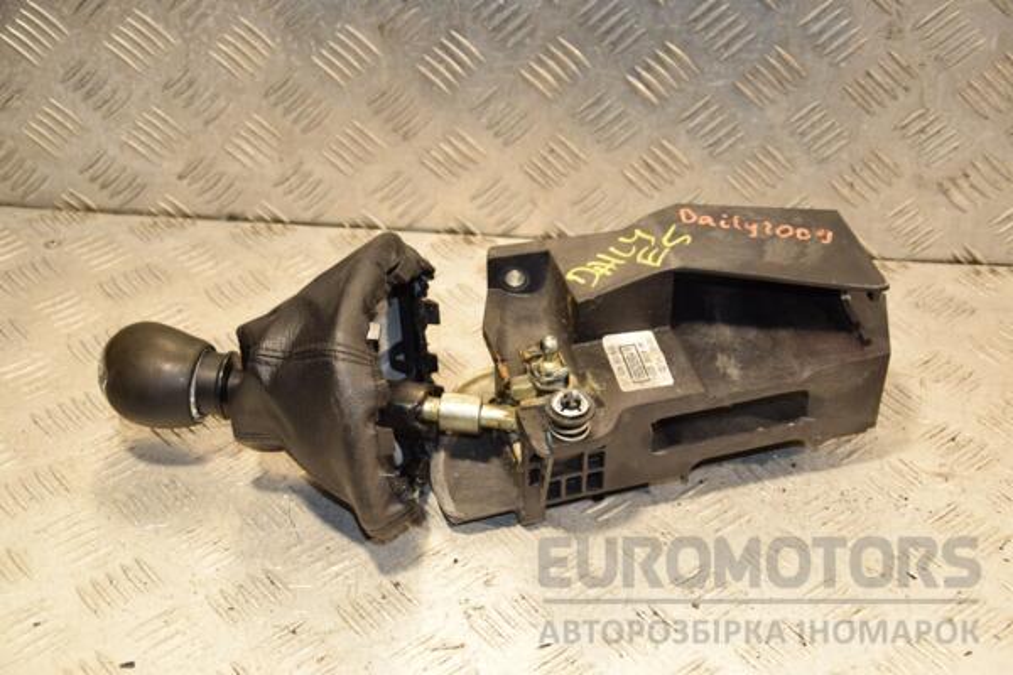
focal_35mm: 63
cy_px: 338
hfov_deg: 31.9
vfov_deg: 21.6
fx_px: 1773
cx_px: 506
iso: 800
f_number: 5
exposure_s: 1/200
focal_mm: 42
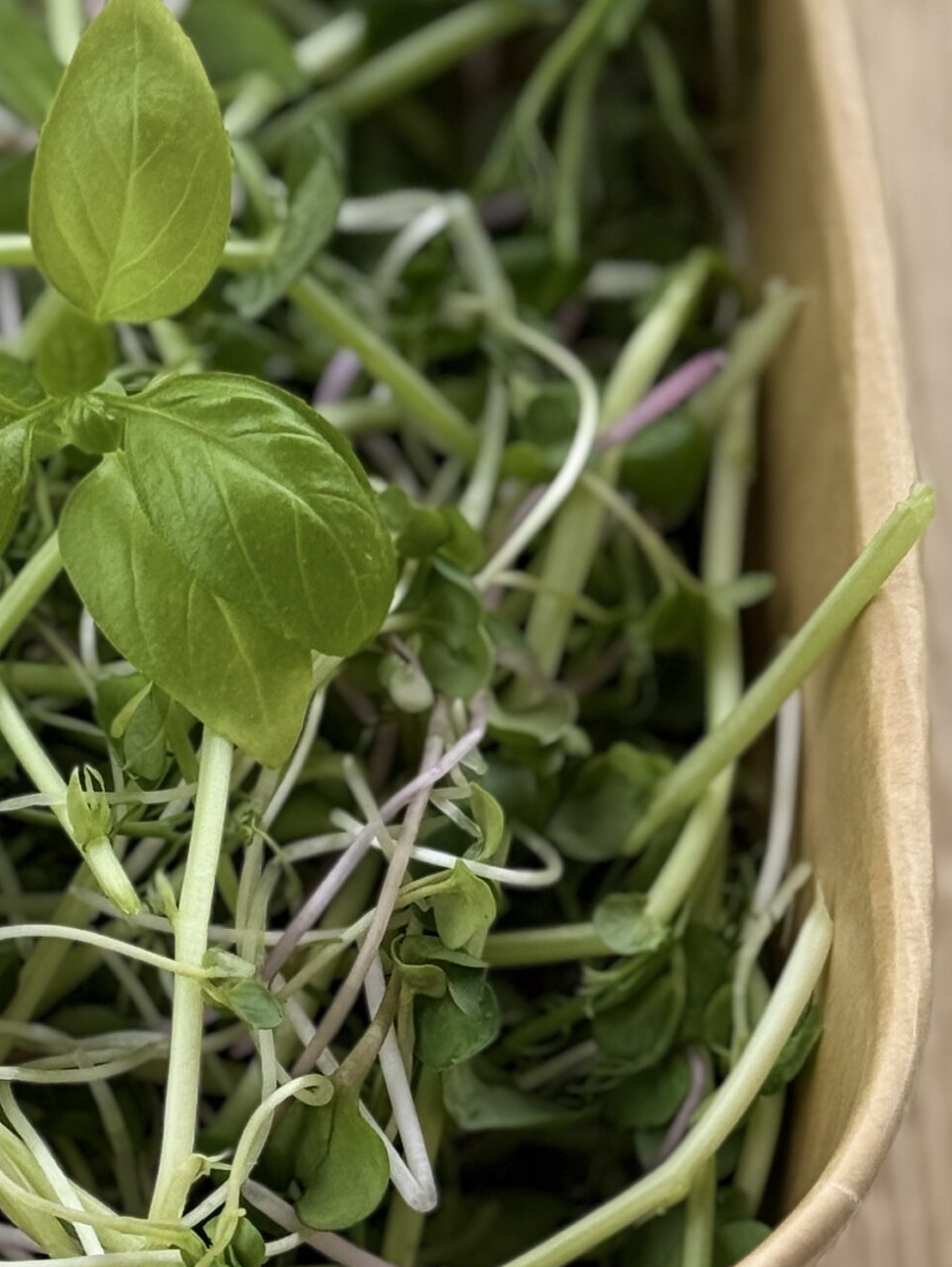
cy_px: 670
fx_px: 3481
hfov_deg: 15.3
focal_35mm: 95
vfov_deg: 20.6
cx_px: 20
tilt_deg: -56.7
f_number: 1.78
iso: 64
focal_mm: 6.76
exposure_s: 1/917
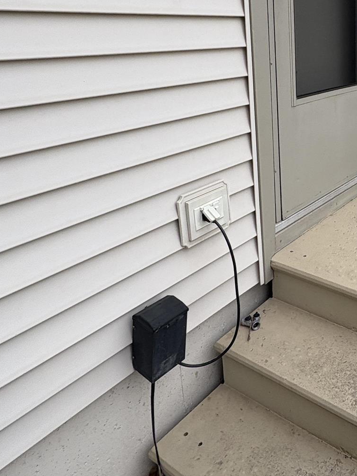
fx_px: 440
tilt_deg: -7.2
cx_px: 356
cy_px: 119
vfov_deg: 54.2
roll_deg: +0.8
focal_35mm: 32
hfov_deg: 39.1
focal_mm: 2.22
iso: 40
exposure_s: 1/332
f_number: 2.2
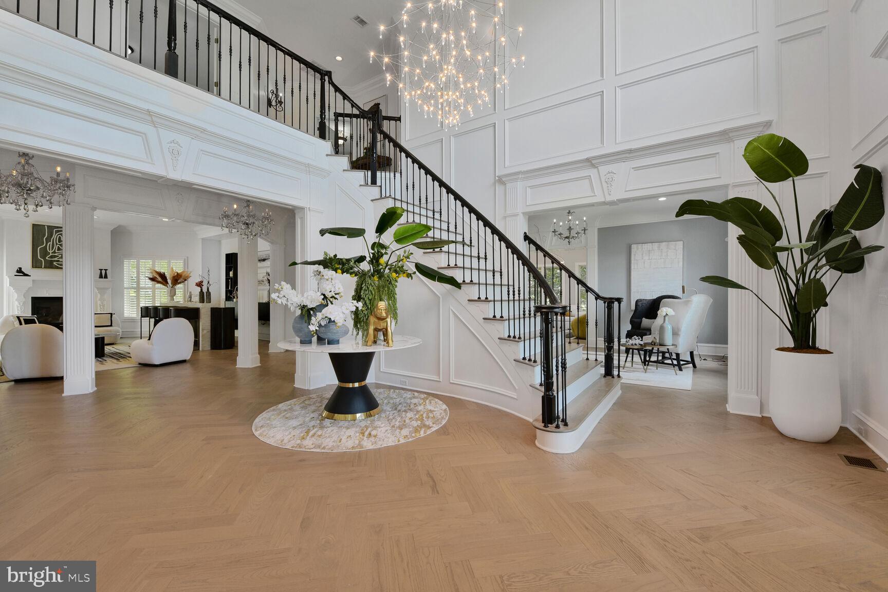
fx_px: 345
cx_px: 444
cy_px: 296
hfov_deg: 104.3
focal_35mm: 14
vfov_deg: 81.2
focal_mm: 14
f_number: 8
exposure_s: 1/15
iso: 200
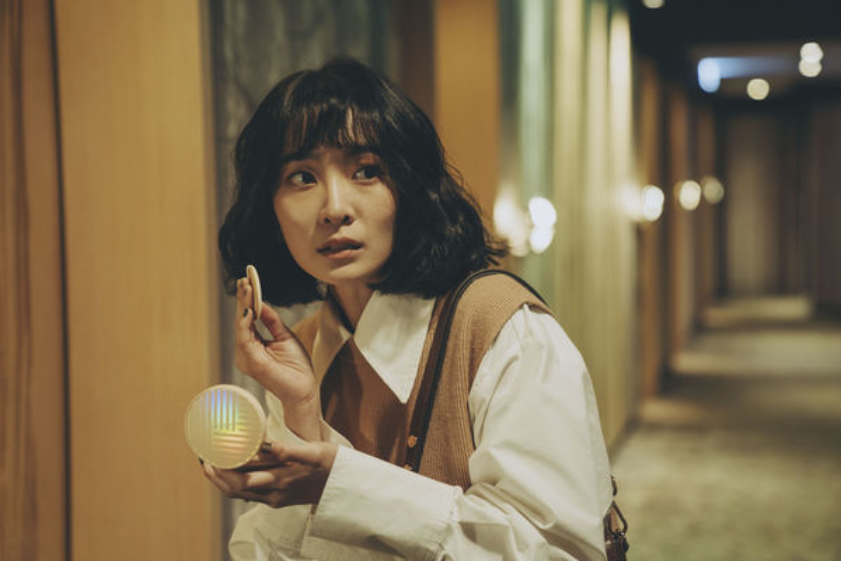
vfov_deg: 19.7
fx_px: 1612
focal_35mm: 69
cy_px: 280
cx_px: 420
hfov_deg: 29.2
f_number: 2.8
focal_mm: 69
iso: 1600
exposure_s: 1/60
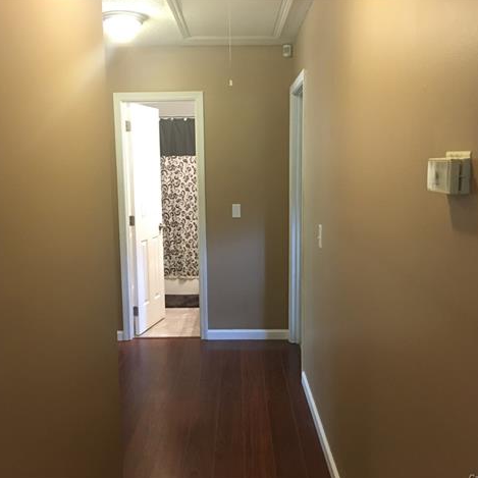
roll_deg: +0.2
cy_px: 240
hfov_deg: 47.2
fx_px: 547
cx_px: 216
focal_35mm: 35
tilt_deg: -7.5
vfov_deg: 47.2
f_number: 2.2
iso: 100
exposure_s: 1/10
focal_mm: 4.15
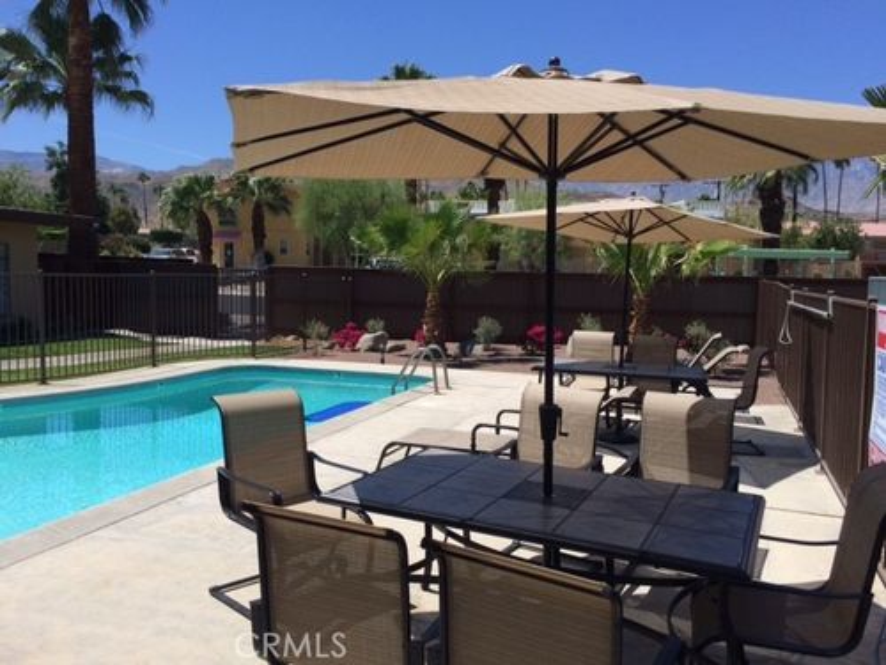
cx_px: 443
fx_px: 742
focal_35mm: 29
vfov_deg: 48.2
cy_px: 332
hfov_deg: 61.7
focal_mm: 4.15
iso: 32
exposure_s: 1/2564
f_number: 2.2
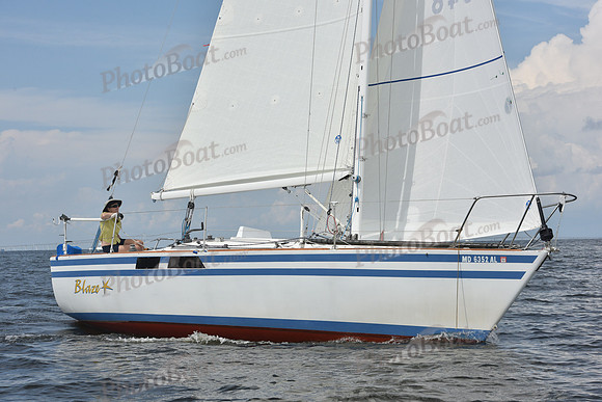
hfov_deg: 25.4
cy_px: 201
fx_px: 1338
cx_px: 301
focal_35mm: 80
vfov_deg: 17.1
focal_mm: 80
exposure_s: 1/1250
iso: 320
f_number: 10
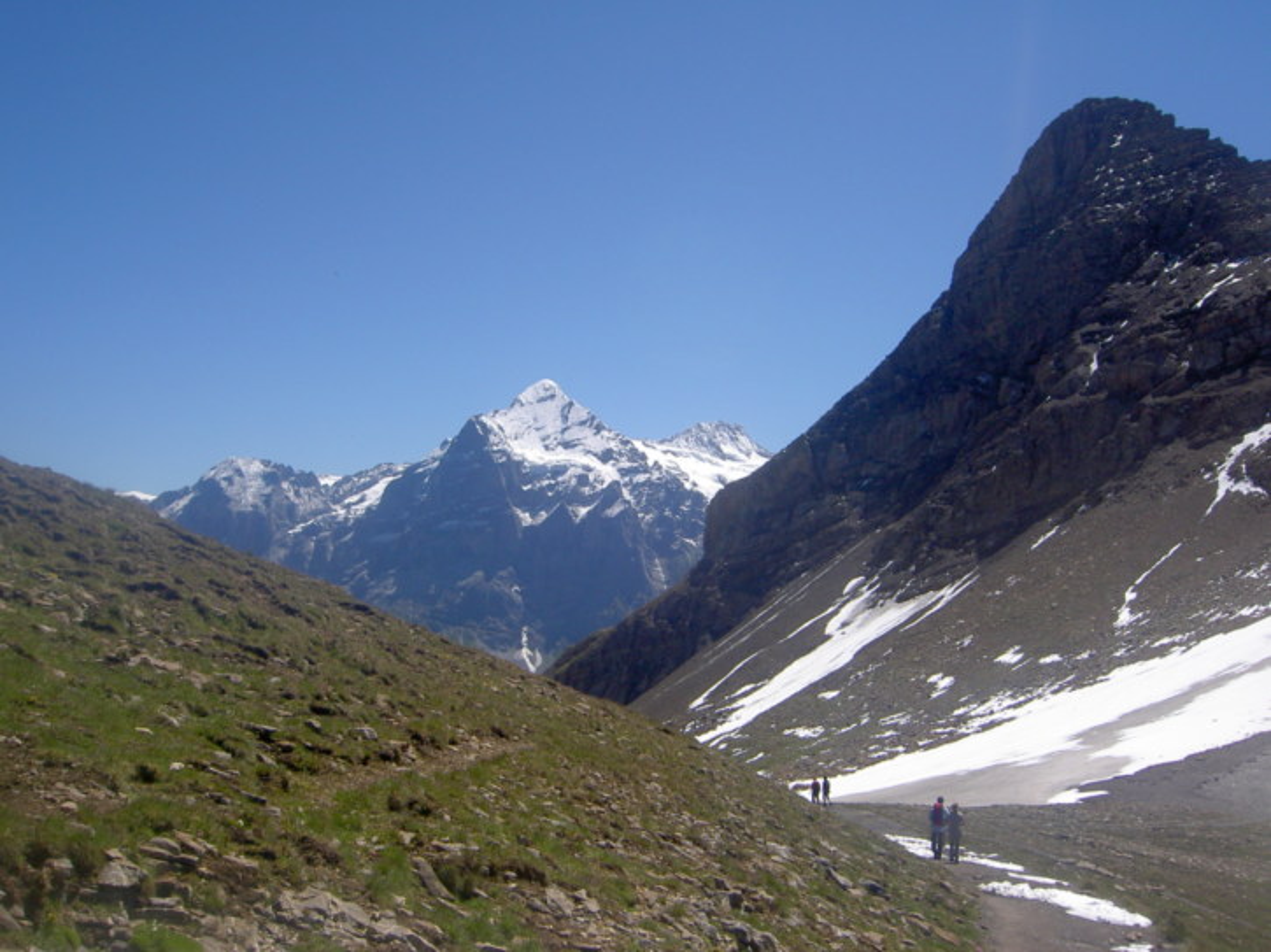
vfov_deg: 41.8
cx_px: 636
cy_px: 476
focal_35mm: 34
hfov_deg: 54.0
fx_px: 1248
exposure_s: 1/640
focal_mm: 5.6
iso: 50
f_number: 4.7
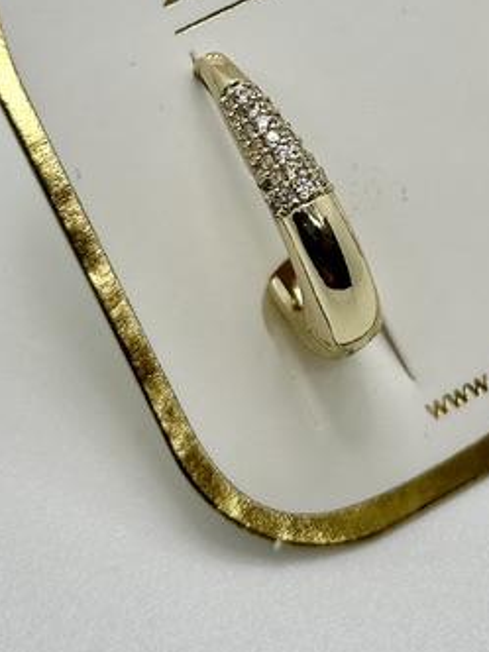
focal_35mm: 148
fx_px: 2788
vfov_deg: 13.2
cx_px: 361
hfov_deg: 10.0
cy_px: -10
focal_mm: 6.86
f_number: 1.78
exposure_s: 1/282
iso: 64
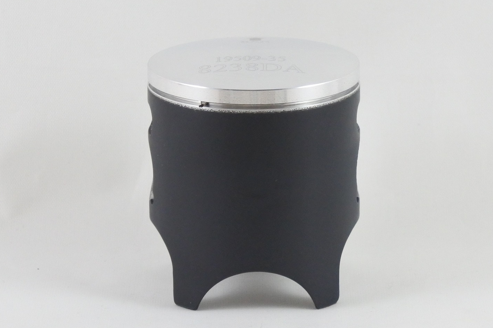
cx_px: 254
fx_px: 1383
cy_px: 168
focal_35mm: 101
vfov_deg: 13.5
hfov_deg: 20.2
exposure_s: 1/125
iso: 800
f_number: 5.6
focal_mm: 30
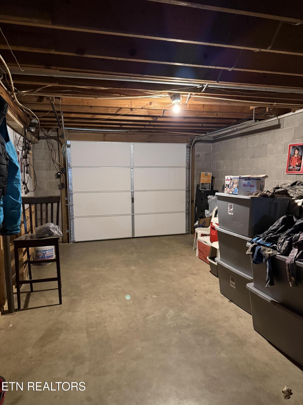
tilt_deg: -5.6
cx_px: 152
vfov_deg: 71.6
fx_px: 280
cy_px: 202
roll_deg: -0.1
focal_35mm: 24
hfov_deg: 56.8
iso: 800
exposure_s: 1/30
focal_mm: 6.76
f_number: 1.78
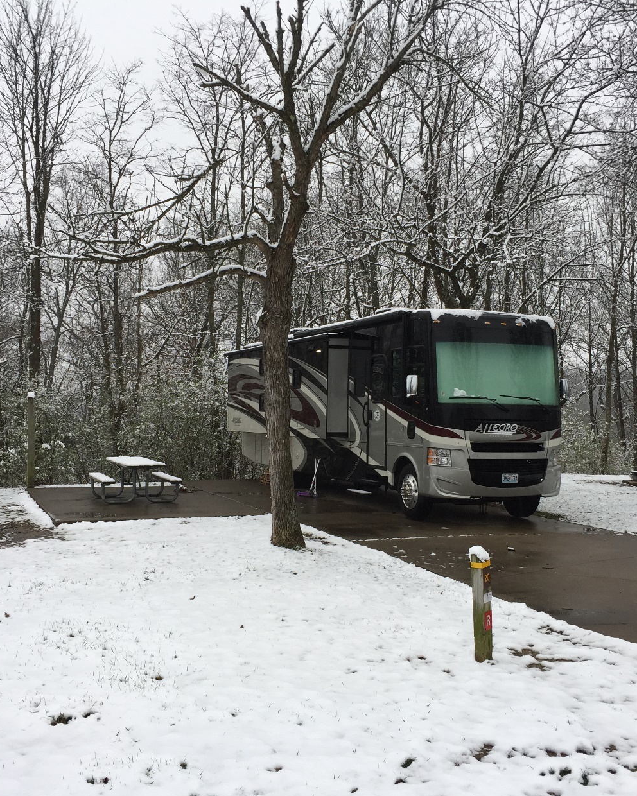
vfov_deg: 47.9
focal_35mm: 38
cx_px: 311
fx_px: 896
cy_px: 399
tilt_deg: +1.3
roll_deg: -1.4
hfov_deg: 39.2
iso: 32
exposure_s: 1/217
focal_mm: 4.15
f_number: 2.2
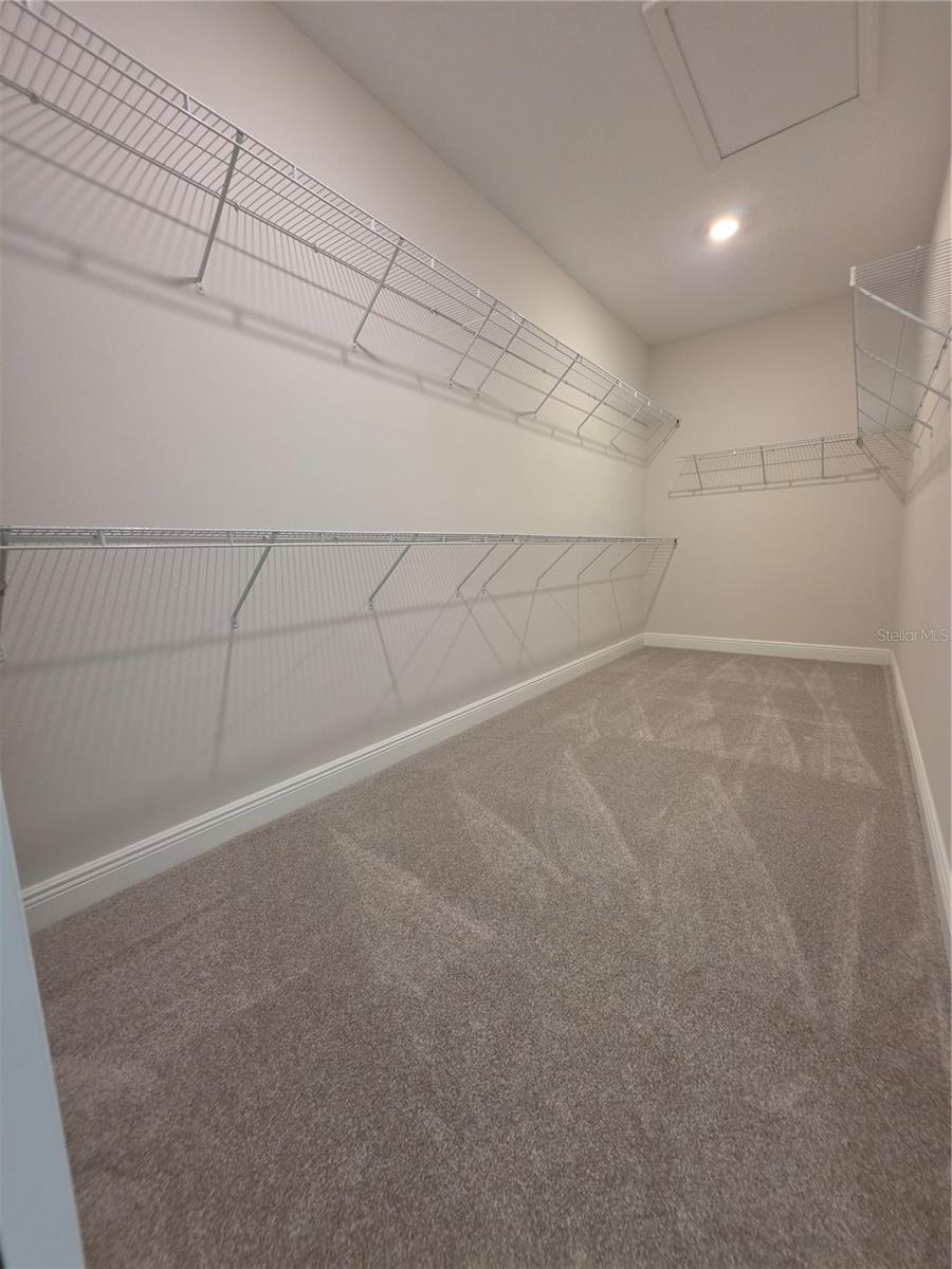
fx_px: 477
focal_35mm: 13
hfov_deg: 89.9
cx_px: 476
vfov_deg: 106.2
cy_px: 634
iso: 200
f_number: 1.9
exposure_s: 1/60
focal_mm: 2.2
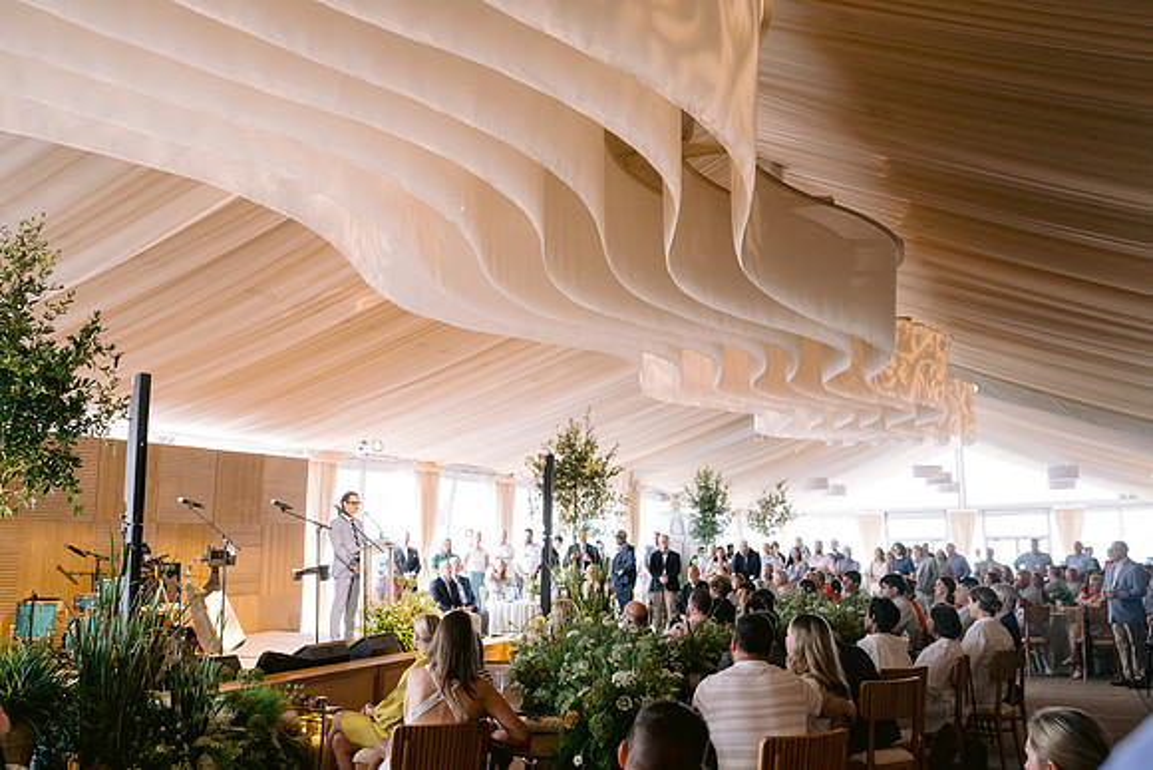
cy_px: 385
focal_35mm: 35
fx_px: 1121
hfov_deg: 54.4
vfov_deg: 37.9
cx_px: 576
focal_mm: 35
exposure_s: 1/125
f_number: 3.2
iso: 1250
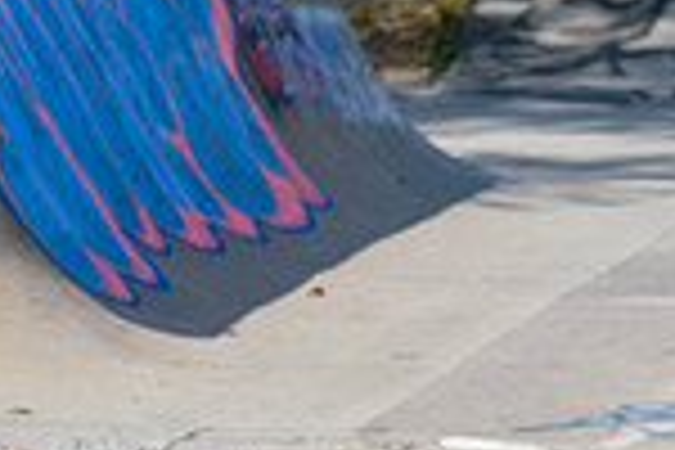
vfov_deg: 3.4
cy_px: 736
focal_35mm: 407
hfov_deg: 5.0
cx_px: -374
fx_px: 7631
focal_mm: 70
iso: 200
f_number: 8
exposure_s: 1/1000
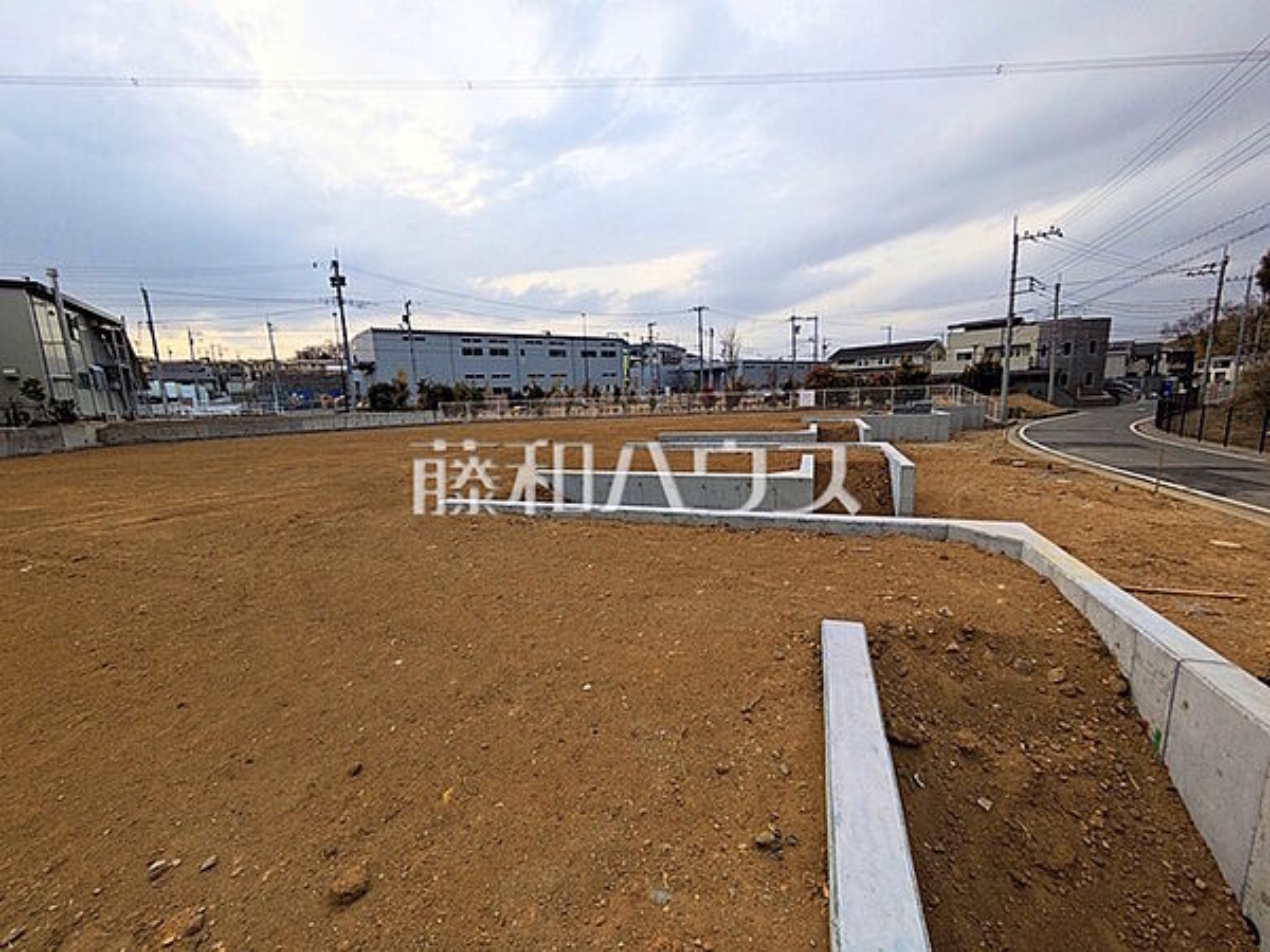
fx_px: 514
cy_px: 476
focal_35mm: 14
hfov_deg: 102.1
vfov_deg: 85.7
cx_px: 635
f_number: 2.2
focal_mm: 1.83
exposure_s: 1/393
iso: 48
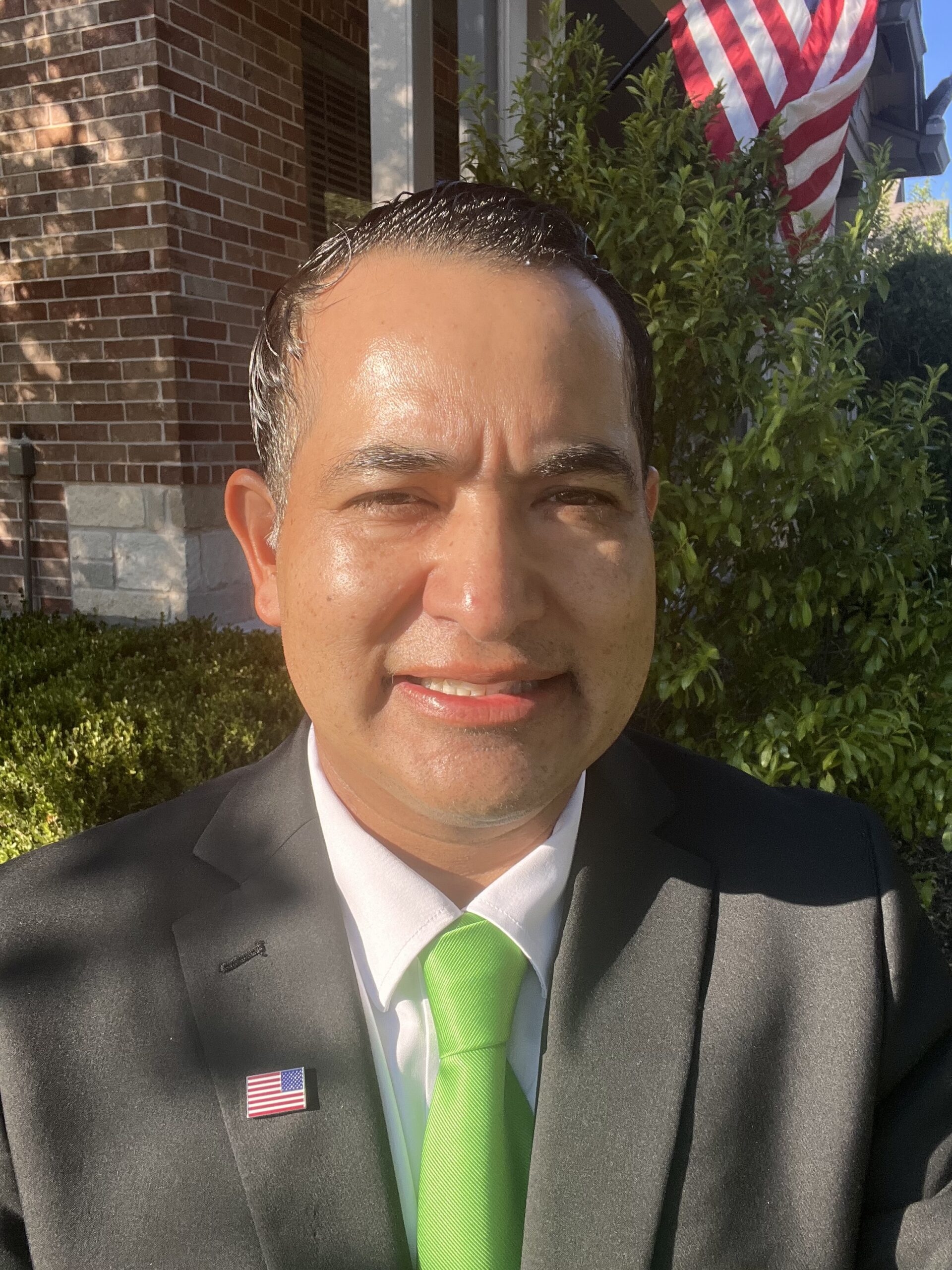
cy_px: 635
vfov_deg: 60.0
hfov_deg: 46.8
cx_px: 476
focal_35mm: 30
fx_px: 1100
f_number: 2.2
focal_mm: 2.71
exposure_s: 1/651
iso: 32
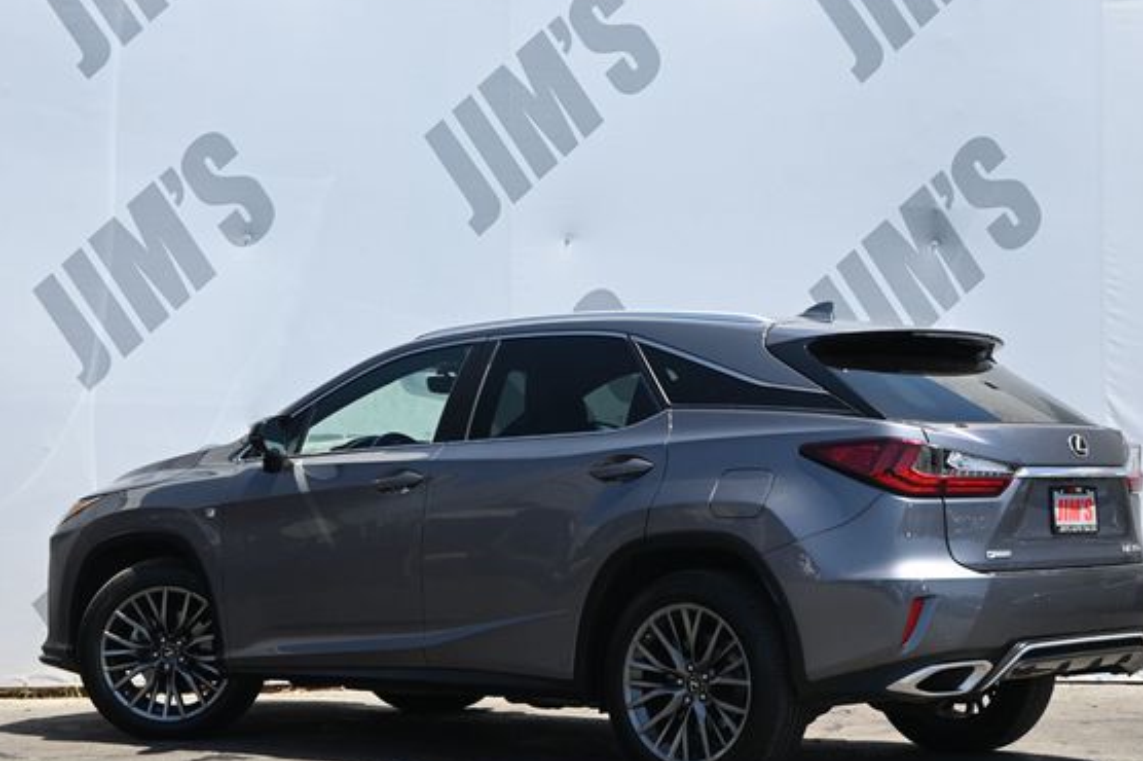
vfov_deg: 17.9
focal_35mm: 76
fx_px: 2411
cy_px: 405
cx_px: 606
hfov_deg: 26.7
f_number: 6
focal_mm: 44
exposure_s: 1/250
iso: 200
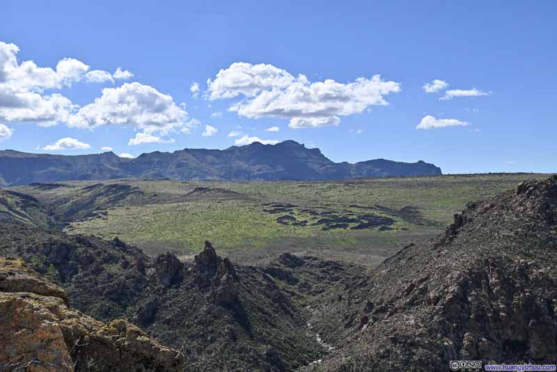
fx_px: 635
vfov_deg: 32.7
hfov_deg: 47.4
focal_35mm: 41
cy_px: 186
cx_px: 278
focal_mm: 41
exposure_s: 1/1250
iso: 100
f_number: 5.6
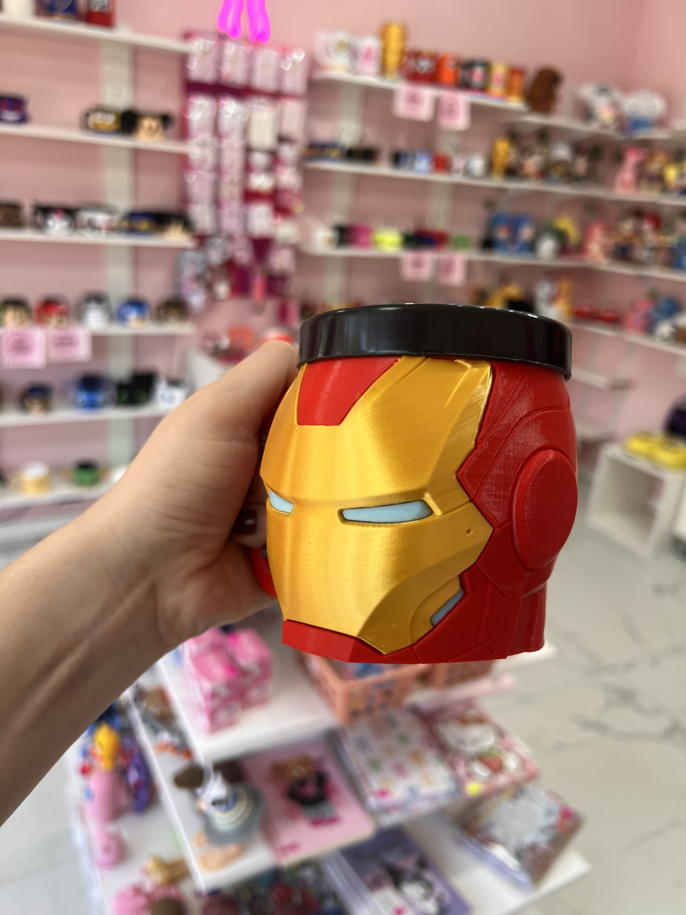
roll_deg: -5.5
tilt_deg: -20.5
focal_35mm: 26
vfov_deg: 67.3
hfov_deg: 53.1
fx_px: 687
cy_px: 458
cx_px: 343
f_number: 1.5
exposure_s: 1/150
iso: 32
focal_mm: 5.7
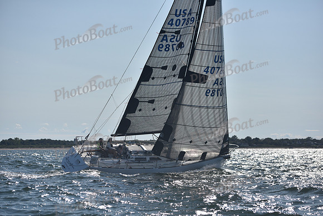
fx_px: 853
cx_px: 162
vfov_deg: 14.4
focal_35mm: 95
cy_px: 108
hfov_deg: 21.5
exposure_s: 1/4000
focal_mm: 95
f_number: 4
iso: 250
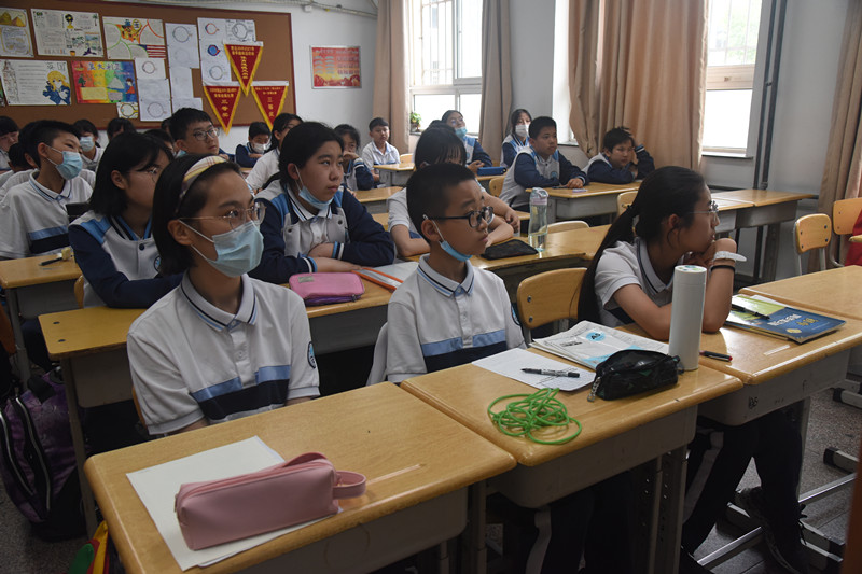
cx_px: 431
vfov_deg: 43.6
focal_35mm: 30
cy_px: 287
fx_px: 718
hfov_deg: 61.9
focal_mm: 30
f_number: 6.3
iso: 1600
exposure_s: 1/160
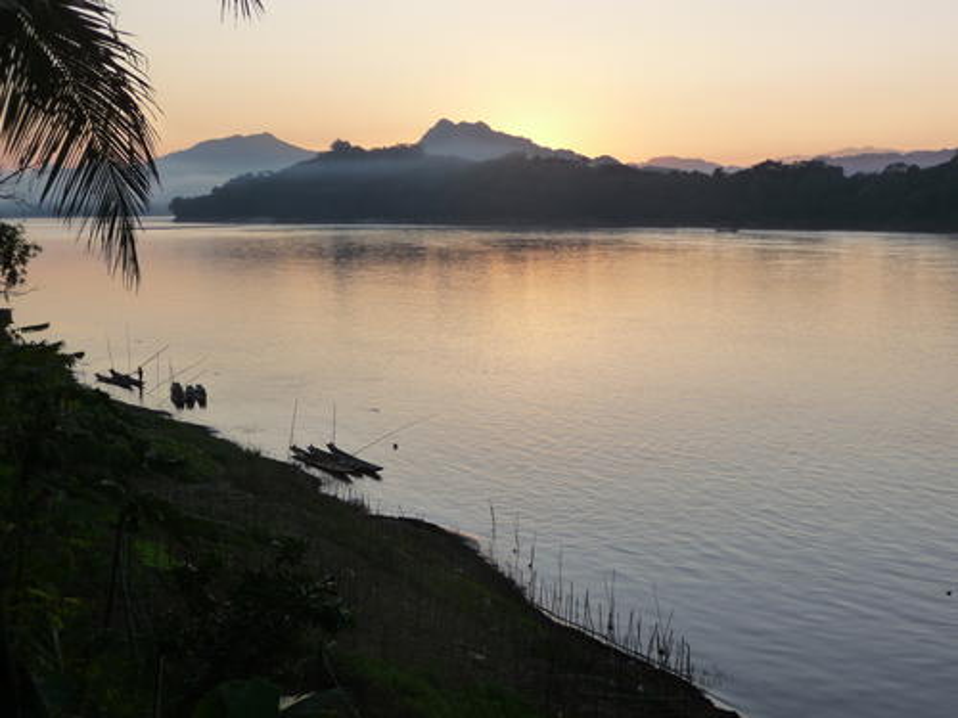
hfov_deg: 38.2
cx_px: 479
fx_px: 1384
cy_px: 359
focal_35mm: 50
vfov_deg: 29.1
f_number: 4.2
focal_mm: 8.5
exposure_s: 1/200
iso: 160
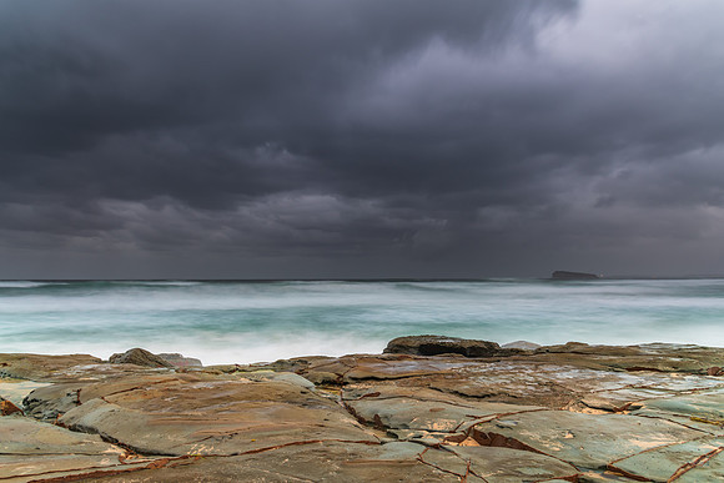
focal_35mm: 25
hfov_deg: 72.1
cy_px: 242
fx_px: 497
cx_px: 362
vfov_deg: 51.8
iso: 160
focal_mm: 24
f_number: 8
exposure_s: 6
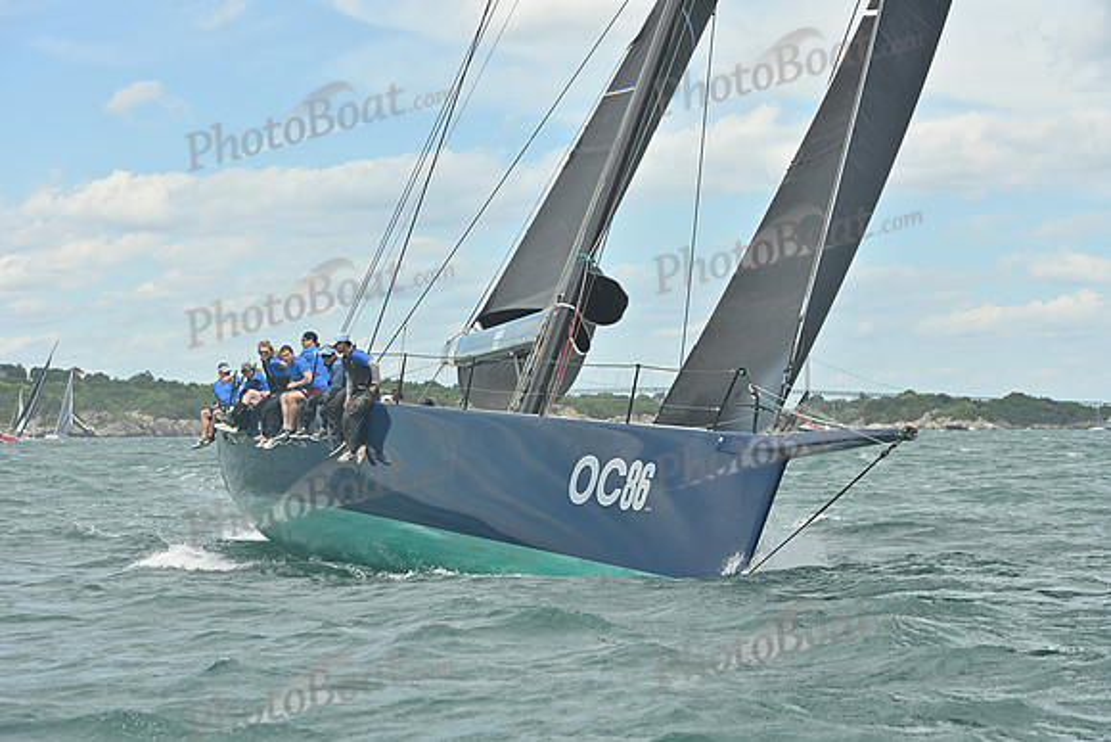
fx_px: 3087
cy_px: 371
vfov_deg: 13.7
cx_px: 556
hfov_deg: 20.4
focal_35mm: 100
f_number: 7.1
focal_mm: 100
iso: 250
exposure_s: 1/1250
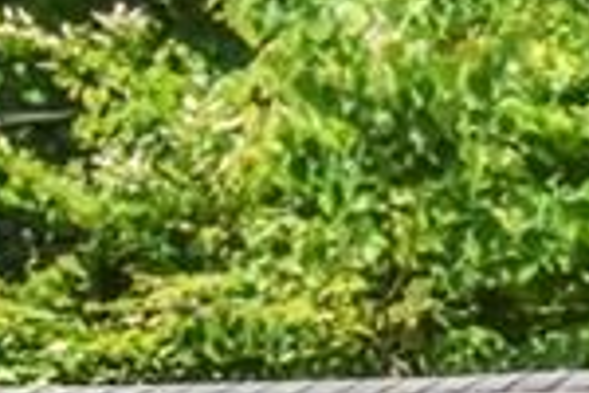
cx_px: 1575
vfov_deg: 6.1
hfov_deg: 8.4
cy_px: 878
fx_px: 3566
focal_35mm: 218
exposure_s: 1/640
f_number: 22
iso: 4000
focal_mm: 32
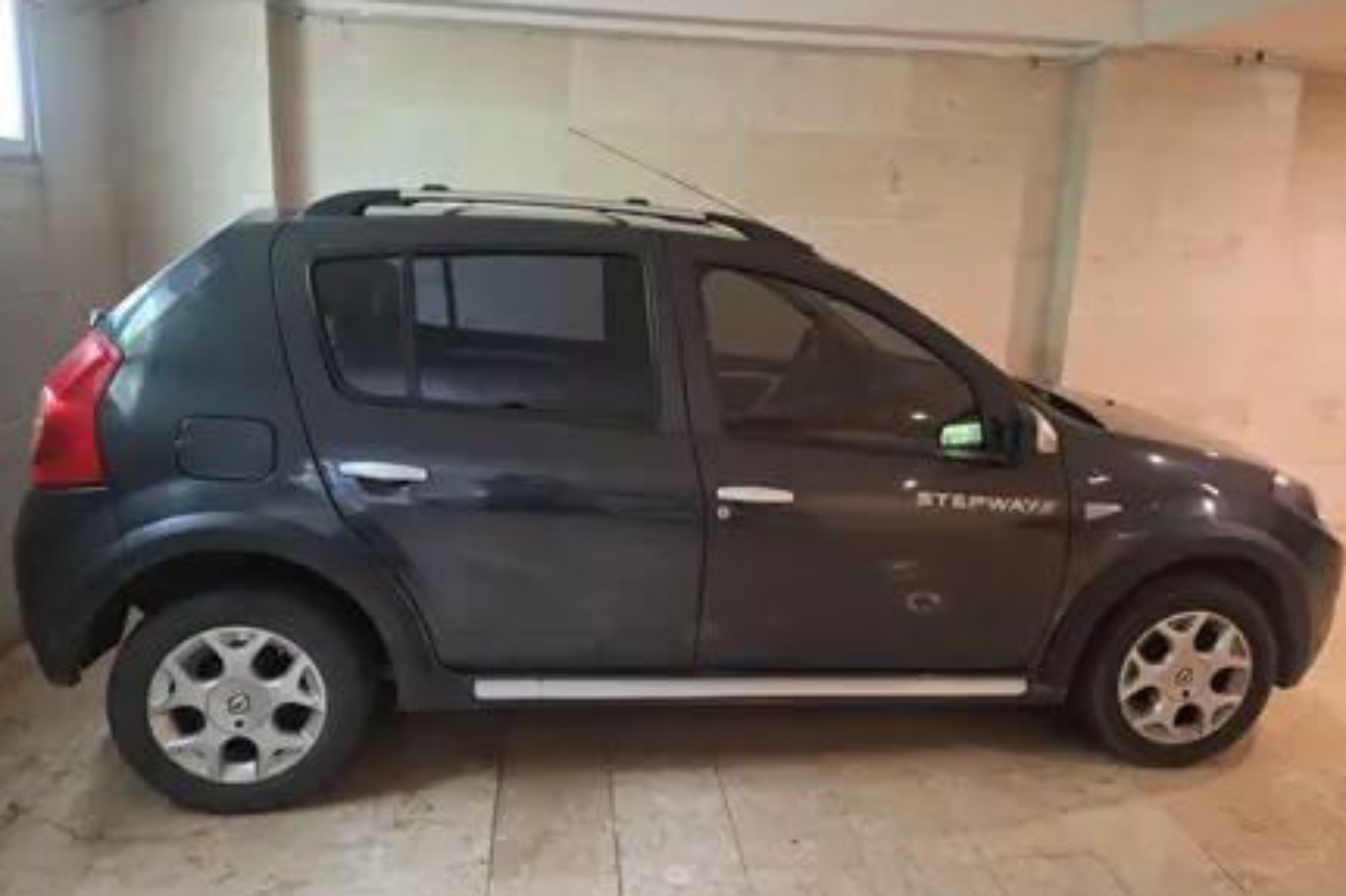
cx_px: 696
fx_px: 934
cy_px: 418
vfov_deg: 51.2
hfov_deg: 71.5
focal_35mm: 25
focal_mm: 5.54
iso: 400
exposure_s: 1/25
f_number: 1.8
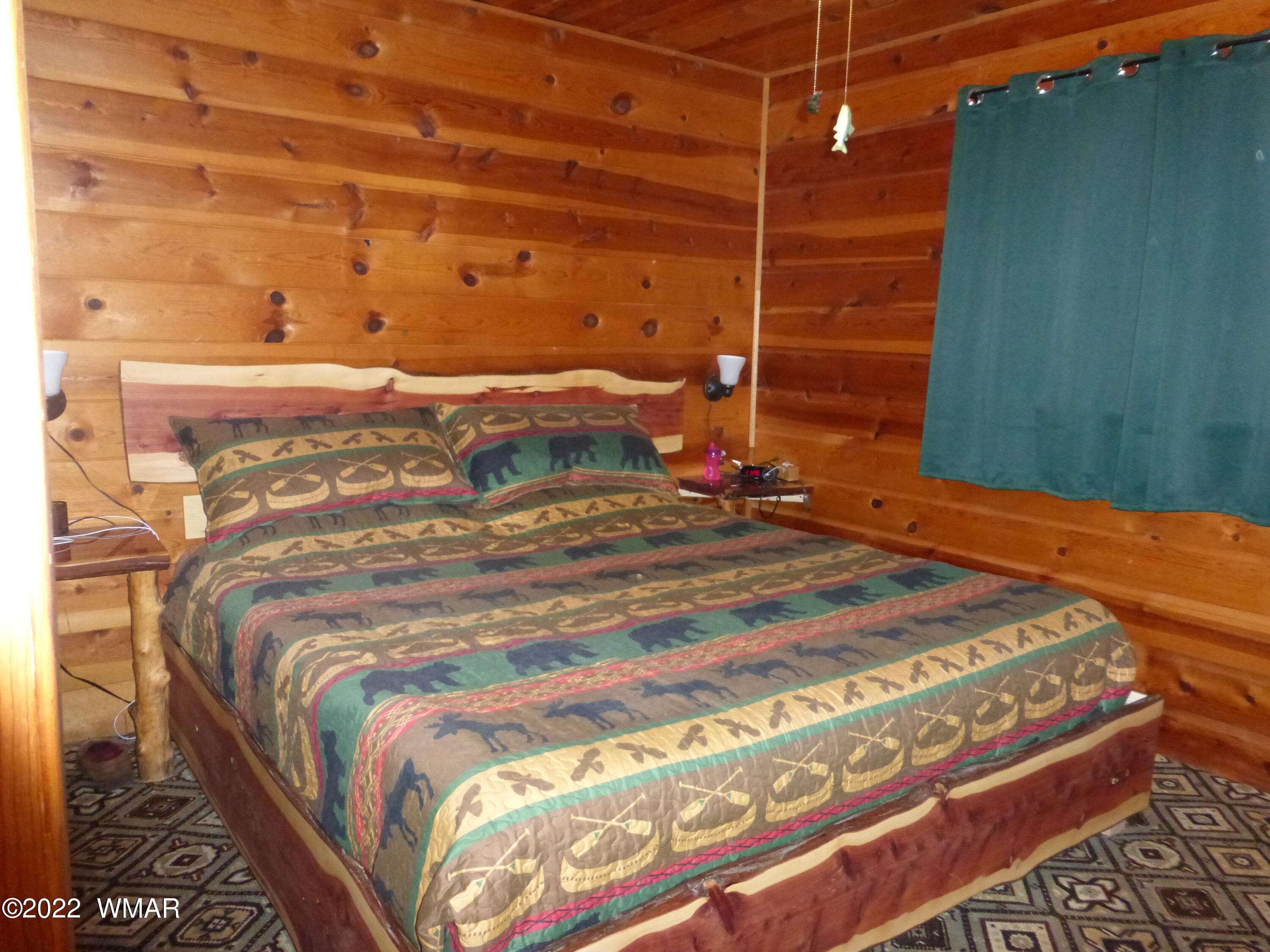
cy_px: 476
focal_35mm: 25
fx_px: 917
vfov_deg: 54.9
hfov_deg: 69.4
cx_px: 635
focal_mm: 4.3
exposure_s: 1/60
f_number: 3.3
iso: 800
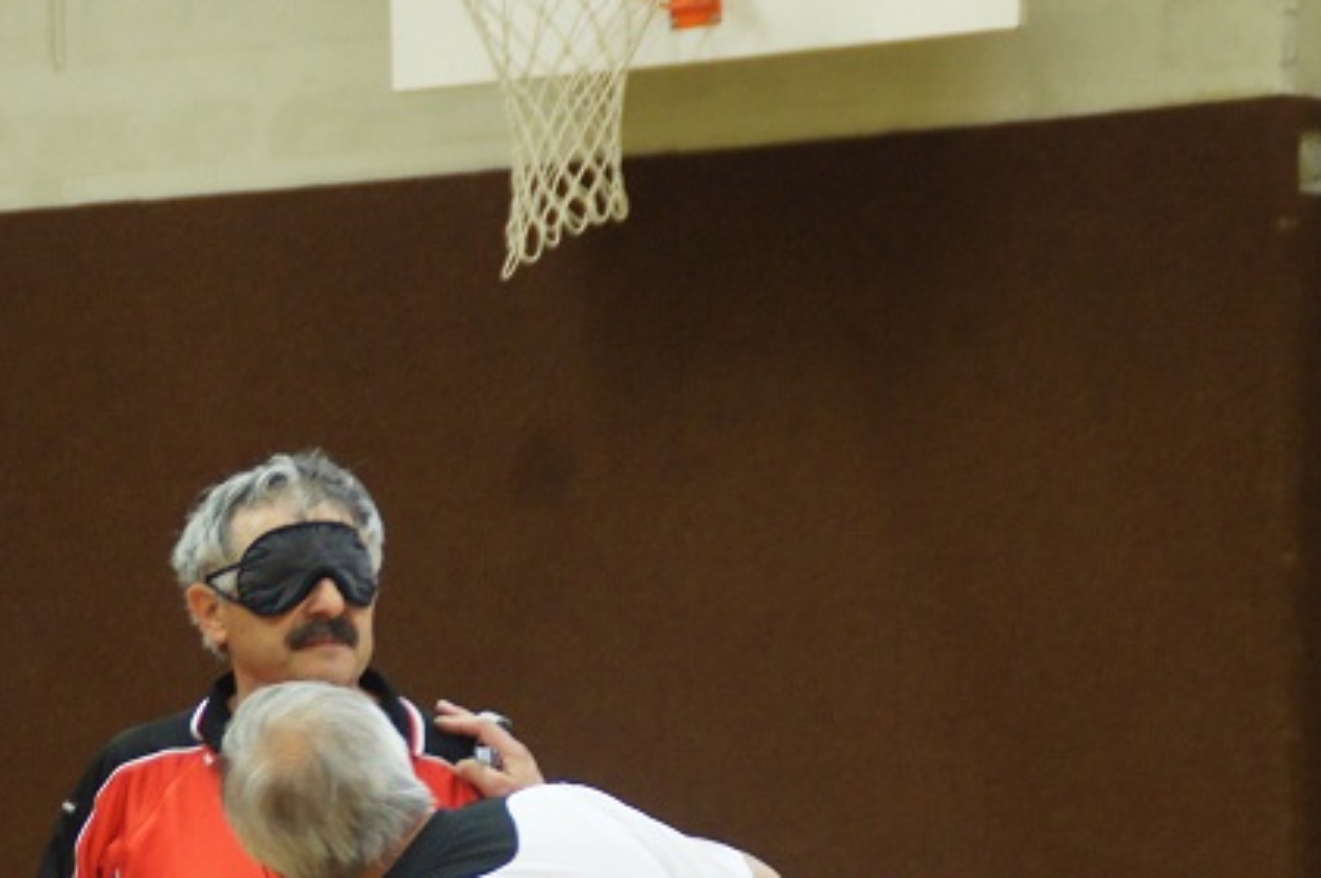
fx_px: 10920
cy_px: 753
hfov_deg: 6.9
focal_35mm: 298
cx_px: 222
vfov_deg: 4.6
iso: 1600
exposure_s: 1/25
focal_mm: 105
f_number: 5.6
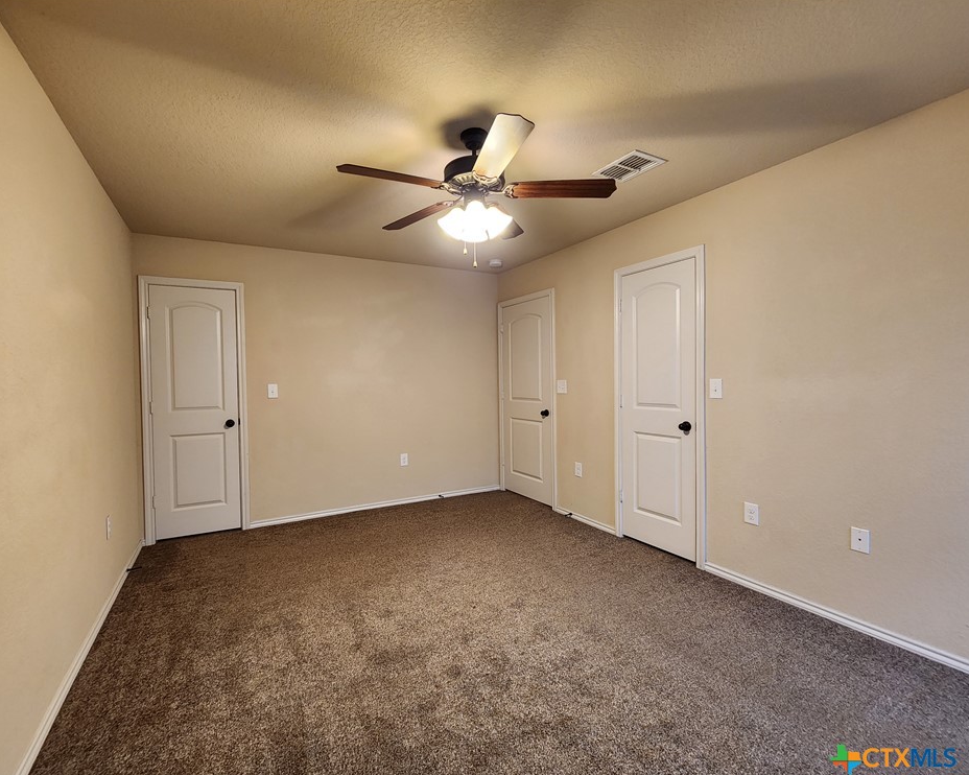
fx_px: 401
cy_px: 395
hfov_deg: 100.5
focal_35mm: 14
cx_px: 447
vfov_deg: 88.0
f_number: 2.2
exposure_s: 1/30
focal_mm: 2.2
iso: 320
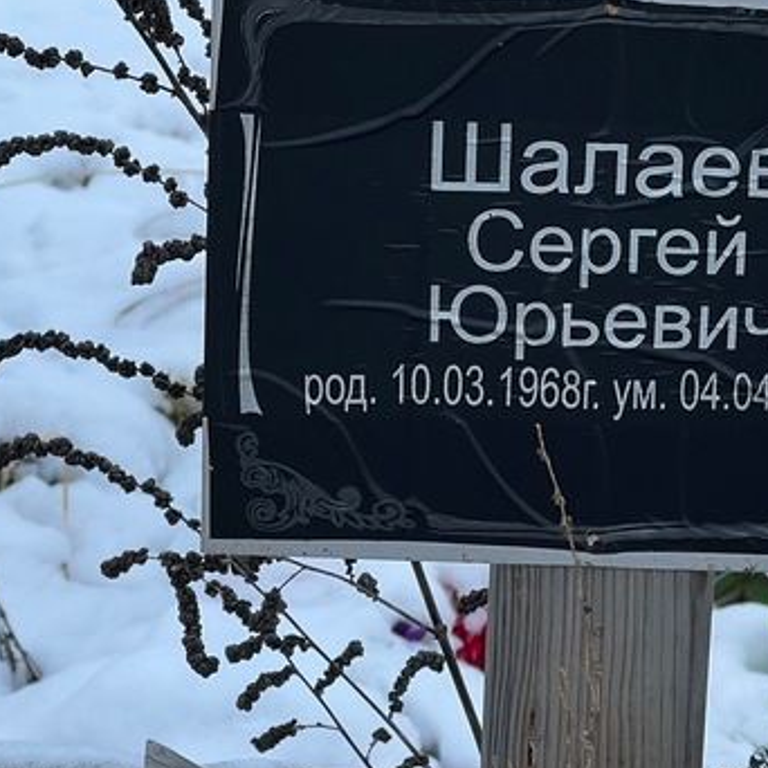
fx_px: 3991
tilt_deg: -19.7
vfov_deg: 11.0
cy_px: 339
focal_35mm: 159
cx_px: 546
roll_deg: -1.1
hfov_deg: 11.0
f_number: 2.8
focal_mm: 9
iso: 40
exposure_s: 1/99
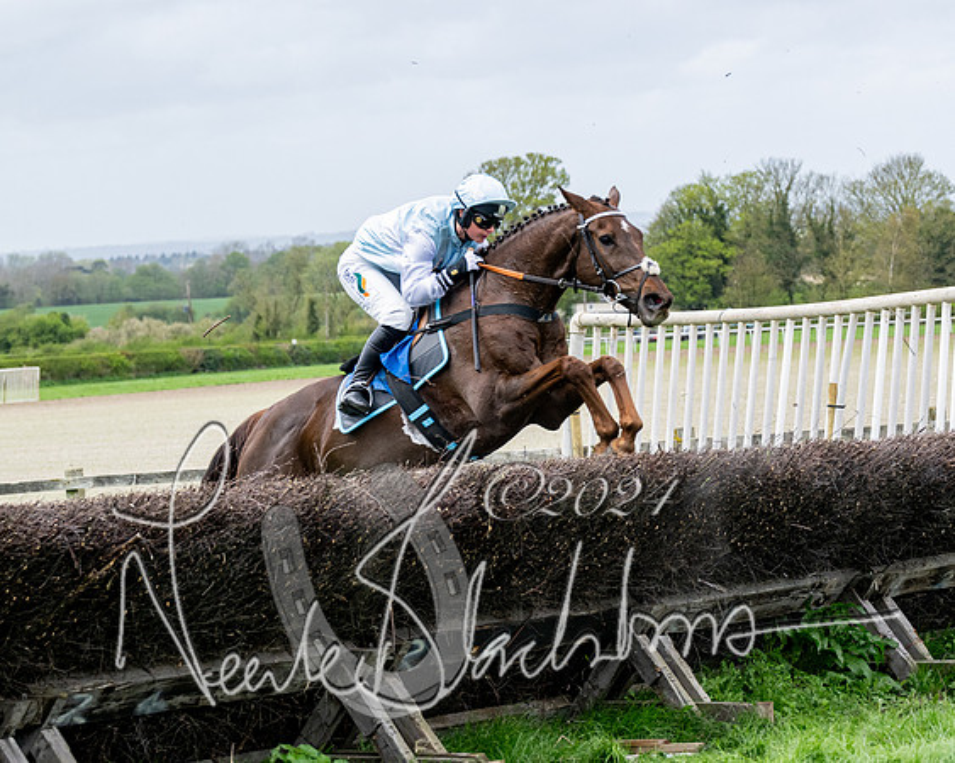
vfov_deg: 12.7
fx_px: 3414
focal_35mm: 121
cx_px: 727
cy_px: 466
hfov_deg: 15.8
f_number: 4
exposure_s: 1/2000
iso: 400
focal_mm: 70
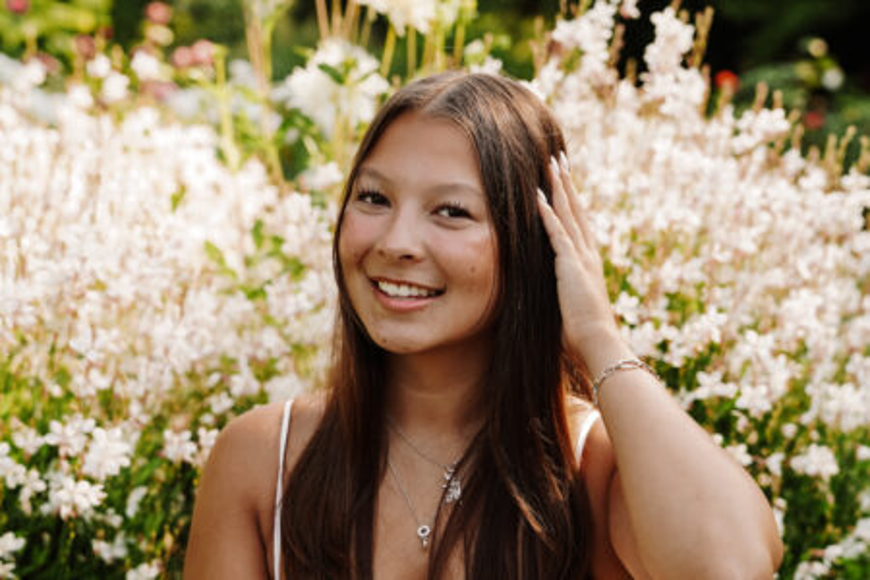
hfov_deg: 28.1
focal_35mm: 72
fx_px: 1740
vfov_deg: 18.9
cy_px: 290
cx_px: 435
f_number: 3.2
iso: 100
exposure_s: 1/250
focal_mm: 48
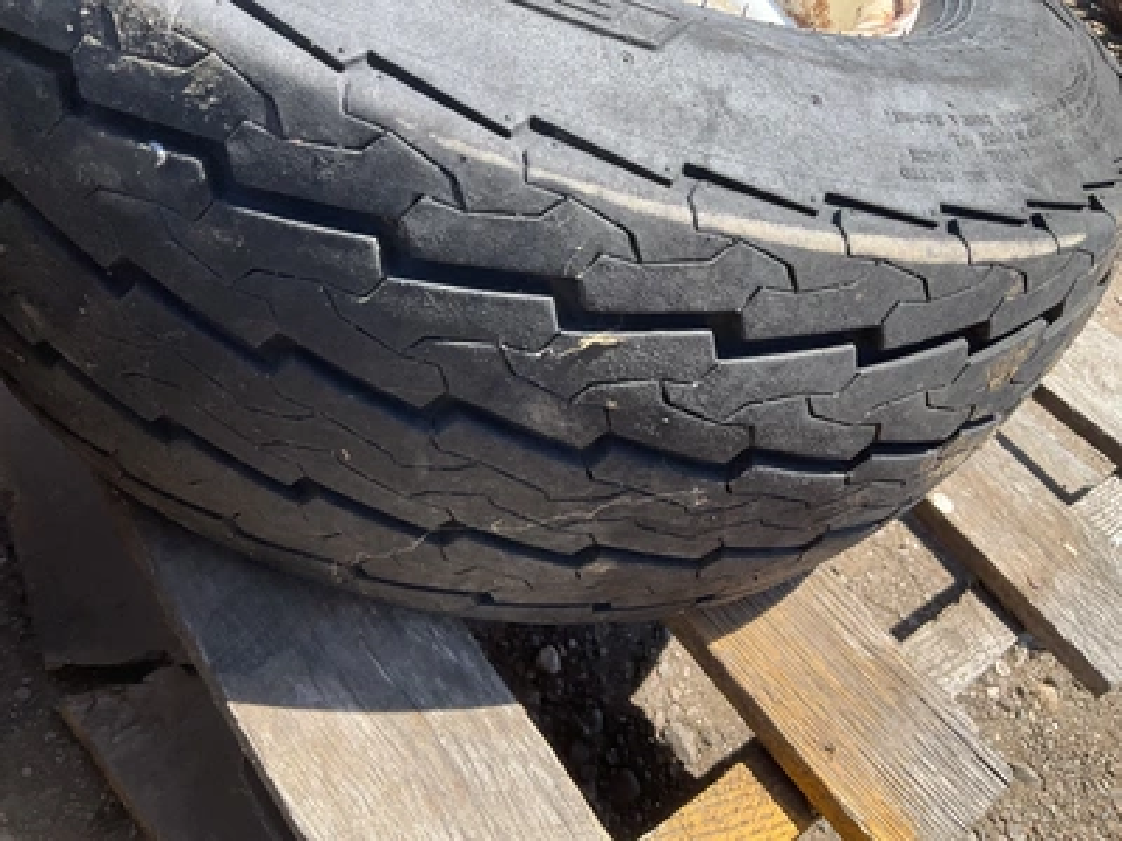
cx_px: 561
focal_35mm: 29
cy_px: 420
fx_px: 940
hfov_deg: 61.7
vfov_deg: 48.2
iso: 25
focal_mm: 3
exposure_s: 1/519
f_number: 1.8
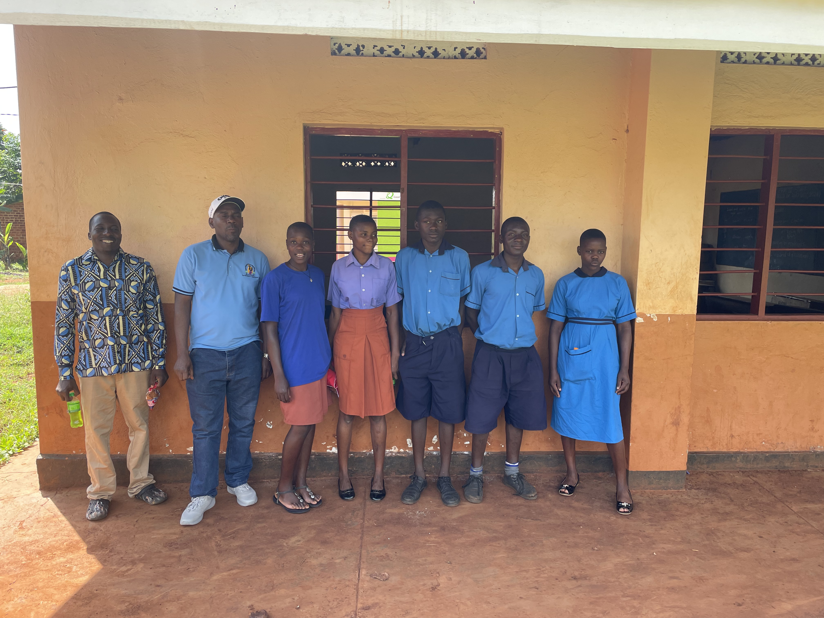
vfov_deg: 53.1
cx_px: 412
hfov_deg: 67.3
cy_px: 309
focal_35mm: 26
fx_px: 619
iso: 32
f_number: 1.6
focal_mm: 4.2
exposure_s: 1/303
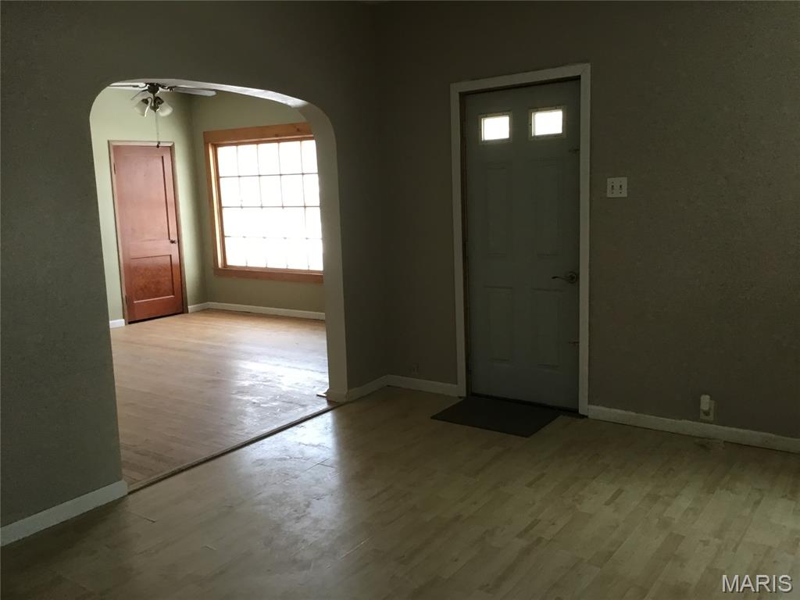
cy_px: 300
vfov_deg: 45.4
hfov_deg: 58.4
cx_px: 400
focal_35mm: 31
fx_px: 716
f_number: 2.4
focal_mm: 3.3
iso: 32
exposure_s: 1/30
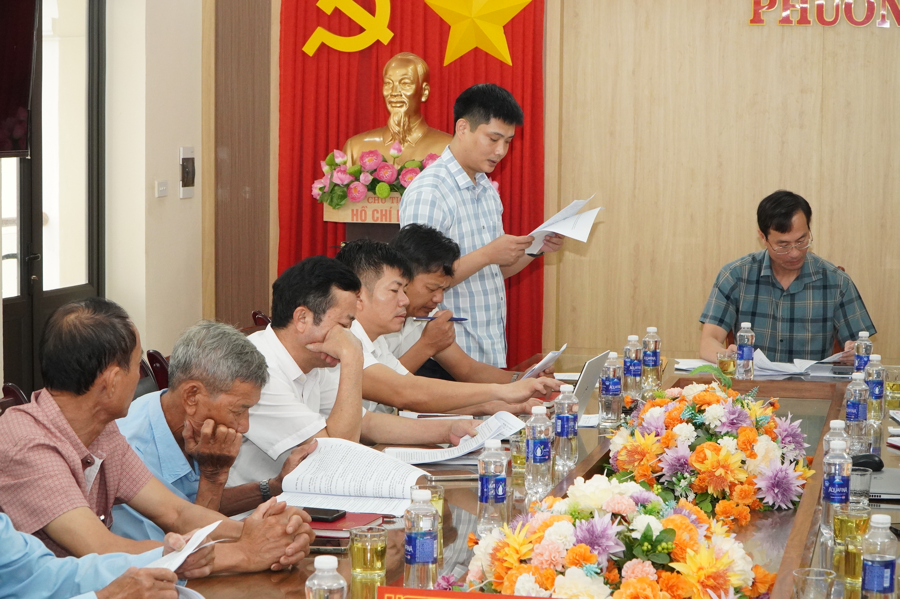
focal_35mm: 70
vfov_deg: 19.3
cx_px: 450
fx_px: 1761
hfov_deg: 28.7
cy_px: 300
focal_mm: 47
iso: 3200
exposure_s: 1/125
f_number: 9
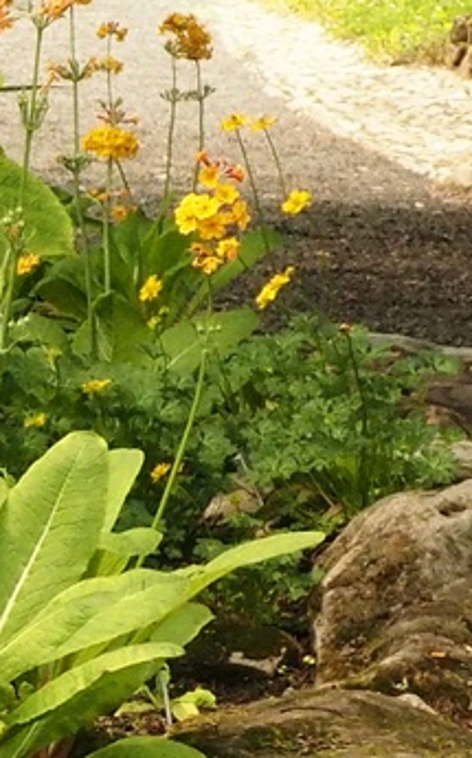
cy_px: 771
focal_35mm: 187
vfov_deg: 11.1
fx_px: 3857
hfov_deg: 6.2
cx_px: -1120
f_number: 8
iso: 2000
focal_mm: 19
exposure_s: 1/250
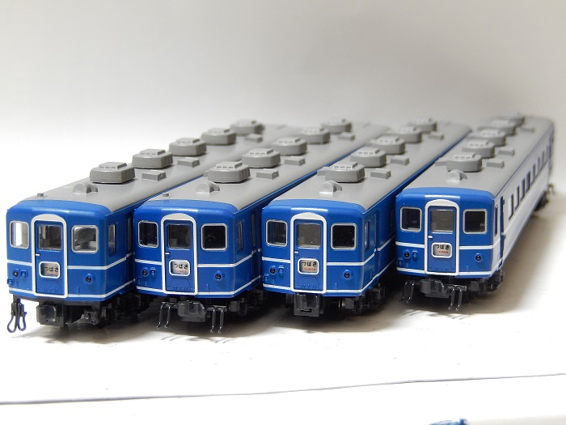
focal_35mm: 95
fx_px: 1553
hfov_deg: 20.7
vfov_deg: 15.6
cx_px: 283
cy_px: 212
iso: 200
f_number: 5.2
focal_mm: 17
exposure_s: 1/1.6
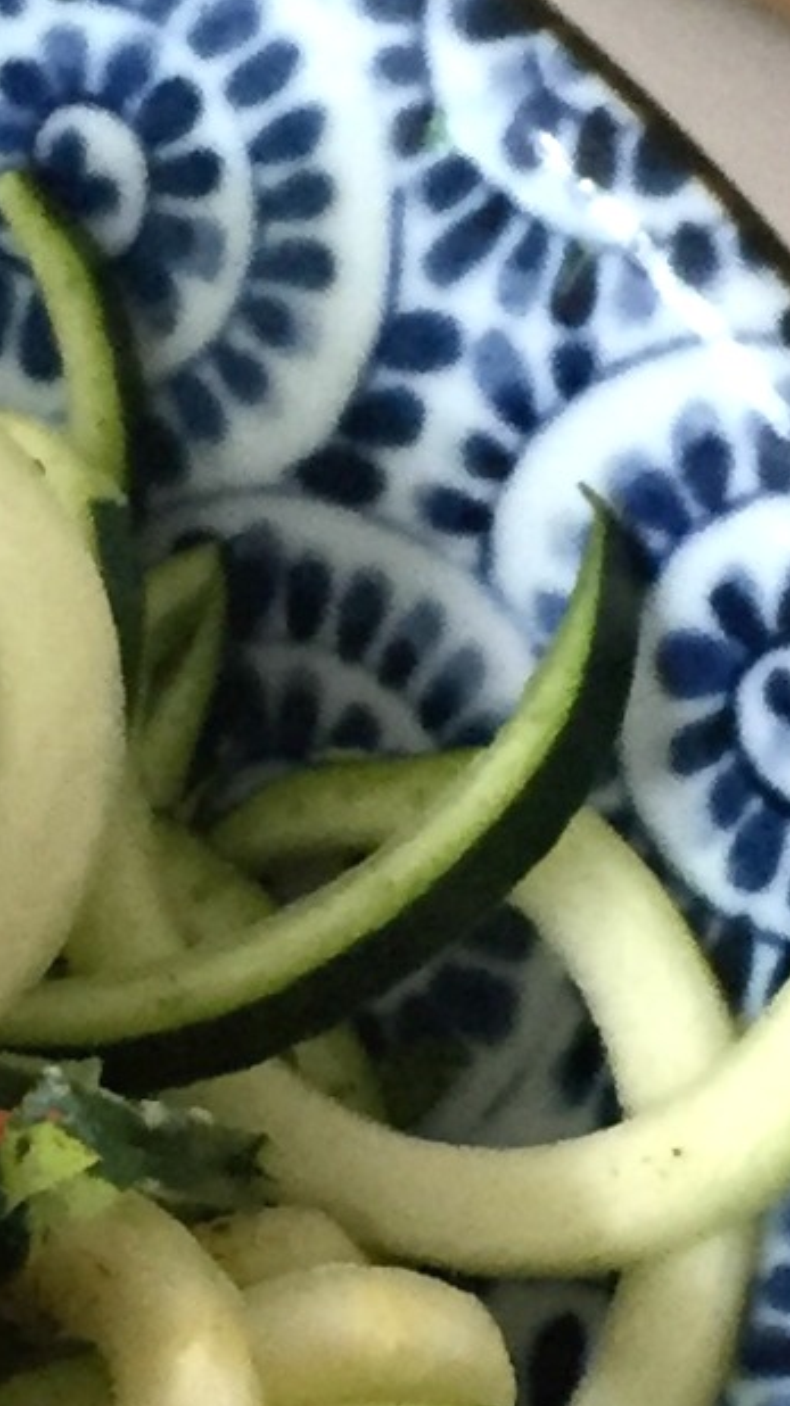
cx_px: -11
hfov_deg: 7.5
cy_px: 680
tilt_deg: -63.8
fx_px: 5967
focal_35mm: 160
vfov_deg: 13.4
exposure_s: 1/30
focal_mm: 4.15
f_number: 2.2
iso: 160
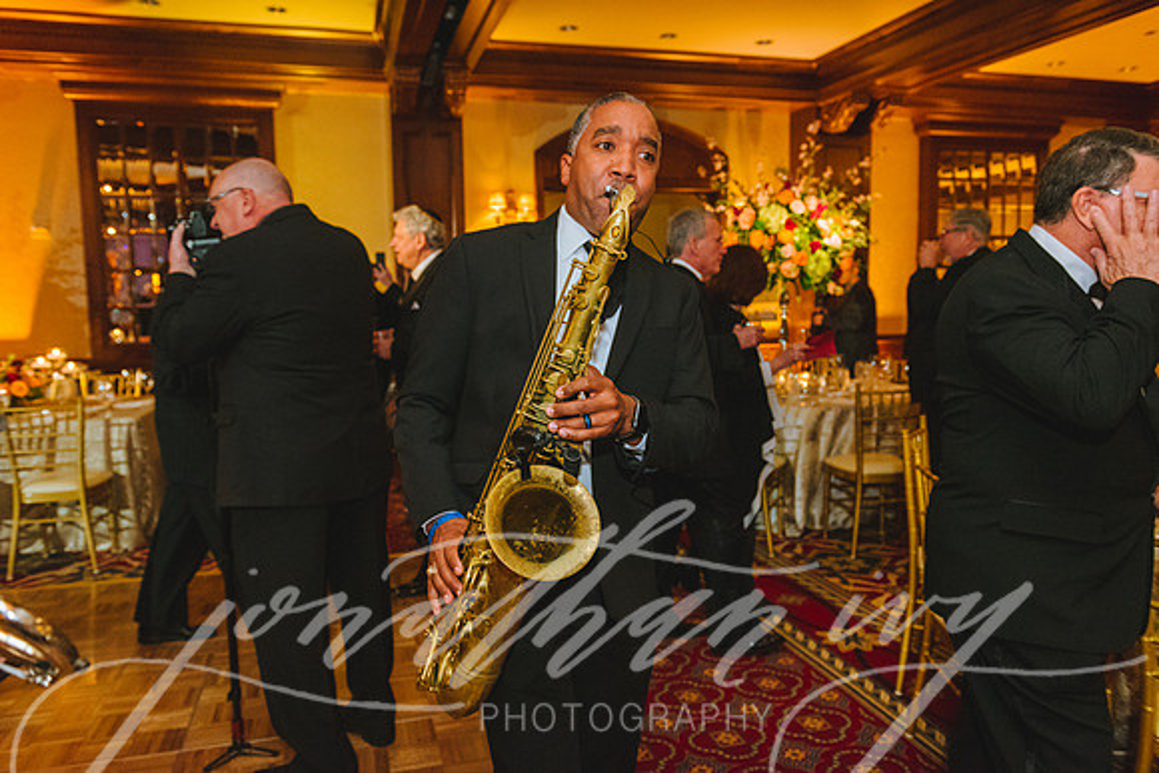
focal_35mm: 28
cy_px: 386
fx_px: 902
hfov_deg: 65.4
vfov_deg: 46.4
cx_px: 580
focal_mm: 28
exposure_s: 1/125
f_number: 4.5
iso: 3200
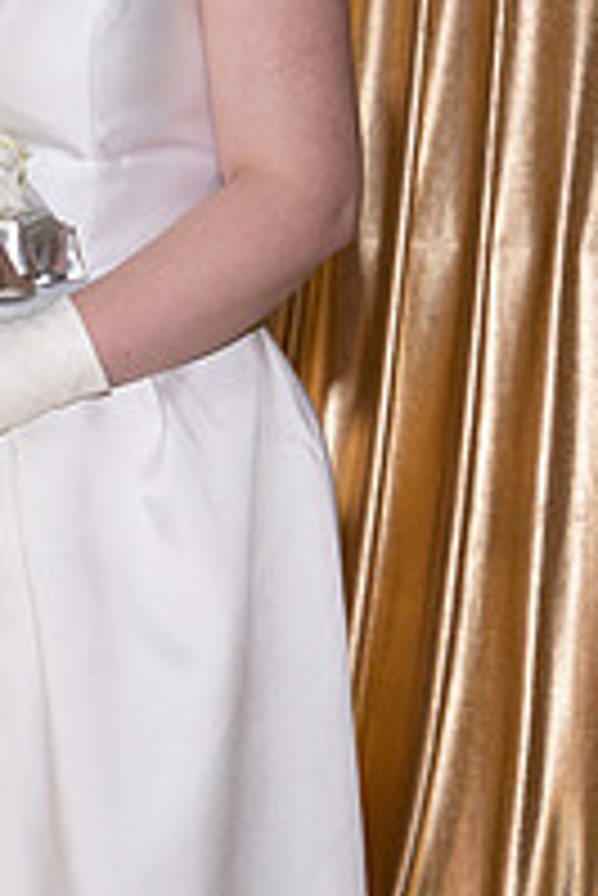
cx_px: 54
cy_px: 176
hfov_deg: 8.7
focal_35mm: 158
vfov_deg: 12.9
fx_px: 3930
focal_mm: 70
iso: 800
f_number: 5.6
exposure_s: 1/160
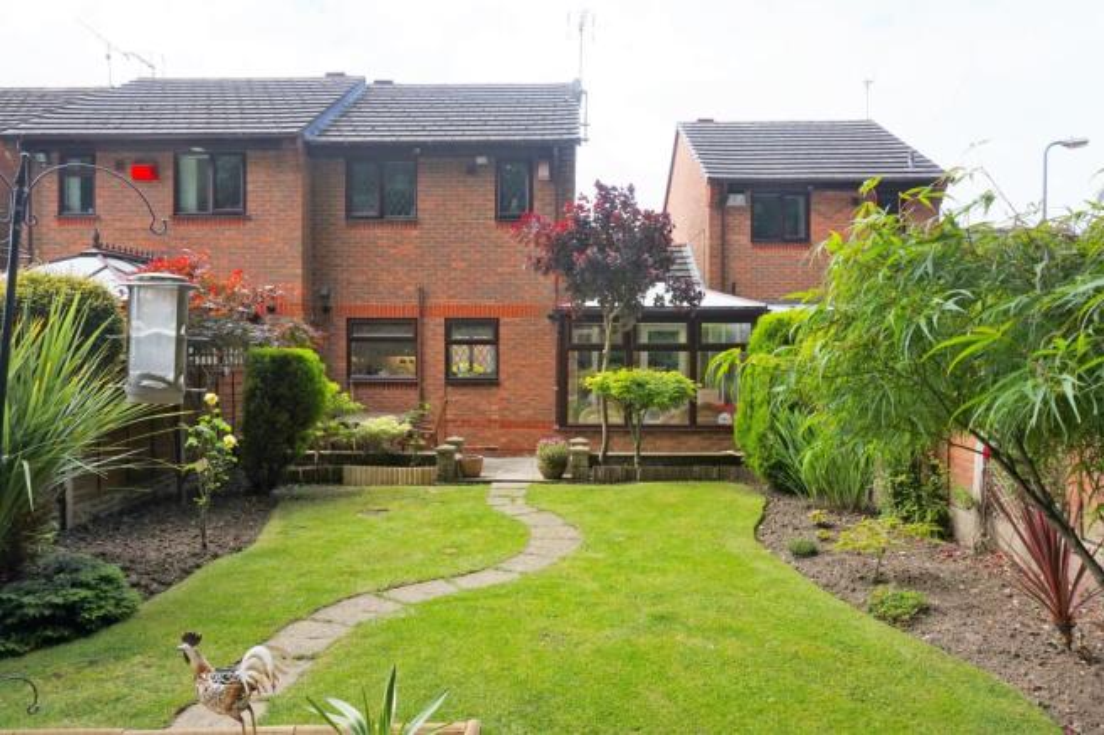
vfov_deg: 53.1
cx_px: 552
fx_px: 736
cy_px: 368
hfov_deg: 73.8
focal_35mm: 24
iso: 100
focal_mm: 16
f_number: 9
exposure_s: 1/100
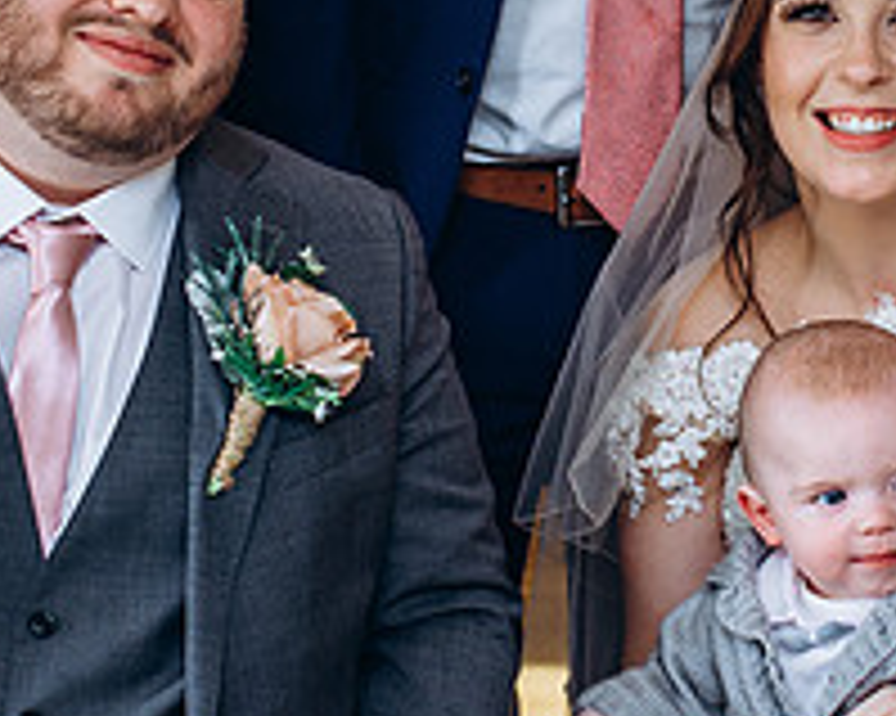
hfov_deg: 13.7
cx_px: 597
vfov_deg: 10.9
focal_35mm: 141
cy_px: 105
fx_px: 3737
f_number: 3.5
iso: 125
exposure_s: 1/100
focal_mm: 35
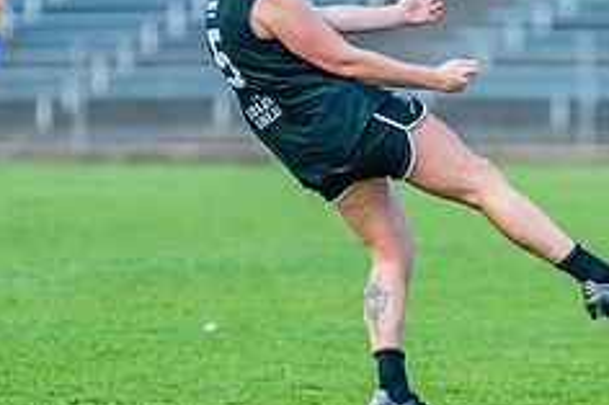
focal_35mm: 783
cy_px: 138
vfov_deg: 1.8
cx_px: 369
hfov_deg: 2.6
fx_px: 13236
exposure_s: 1/1600
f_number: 4.5
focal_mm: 310
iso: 800
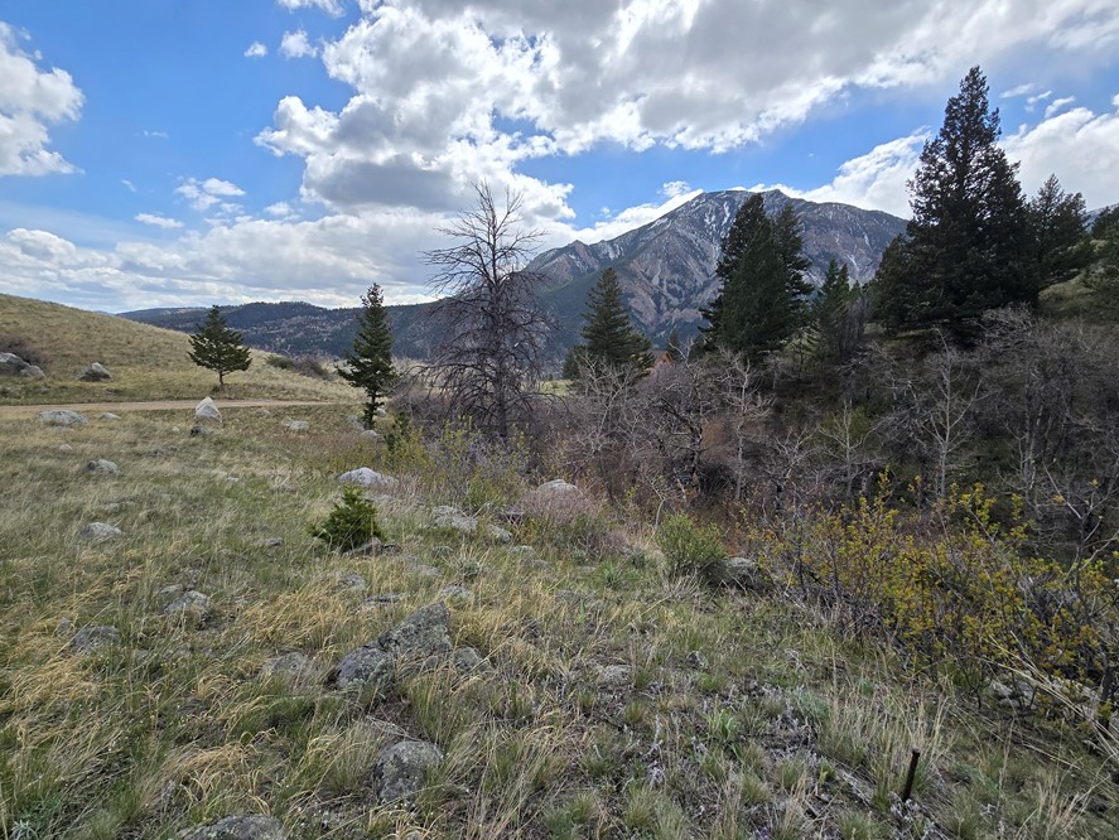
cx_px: 535
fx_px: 485
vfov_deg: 81.7
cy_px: 450
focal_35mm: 15
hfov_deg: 98.1
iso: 50
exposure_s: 1/2352
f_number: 2.2
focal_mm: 2.2
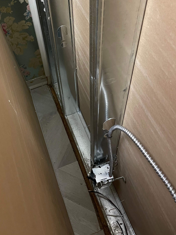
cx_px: 64
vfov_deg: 45.2
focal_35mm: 40
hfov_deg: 35.7
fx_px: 271
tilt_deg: -50.4
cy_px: 59
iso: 500
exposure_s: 1/30
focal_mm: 5.1
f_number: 1.6
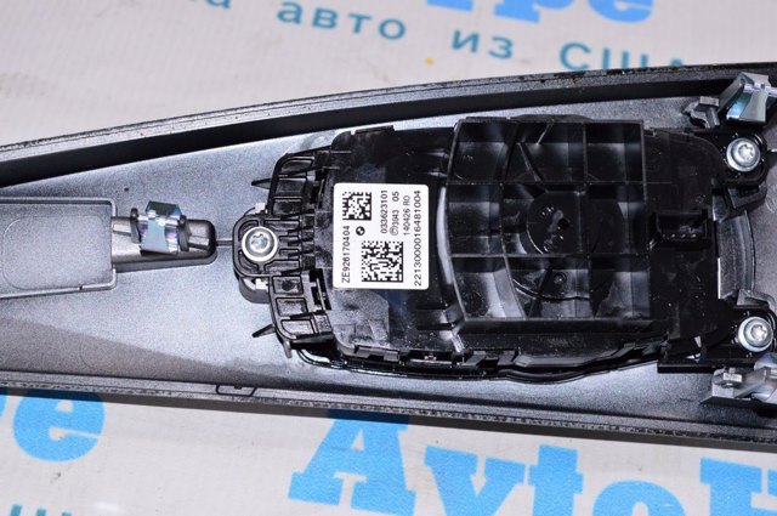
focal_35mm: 82
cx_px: 388
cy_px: 258
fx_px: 1778
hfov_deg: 24.6
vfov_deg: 16.5
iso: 1600
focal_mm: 55
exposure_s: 1/200
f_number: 8
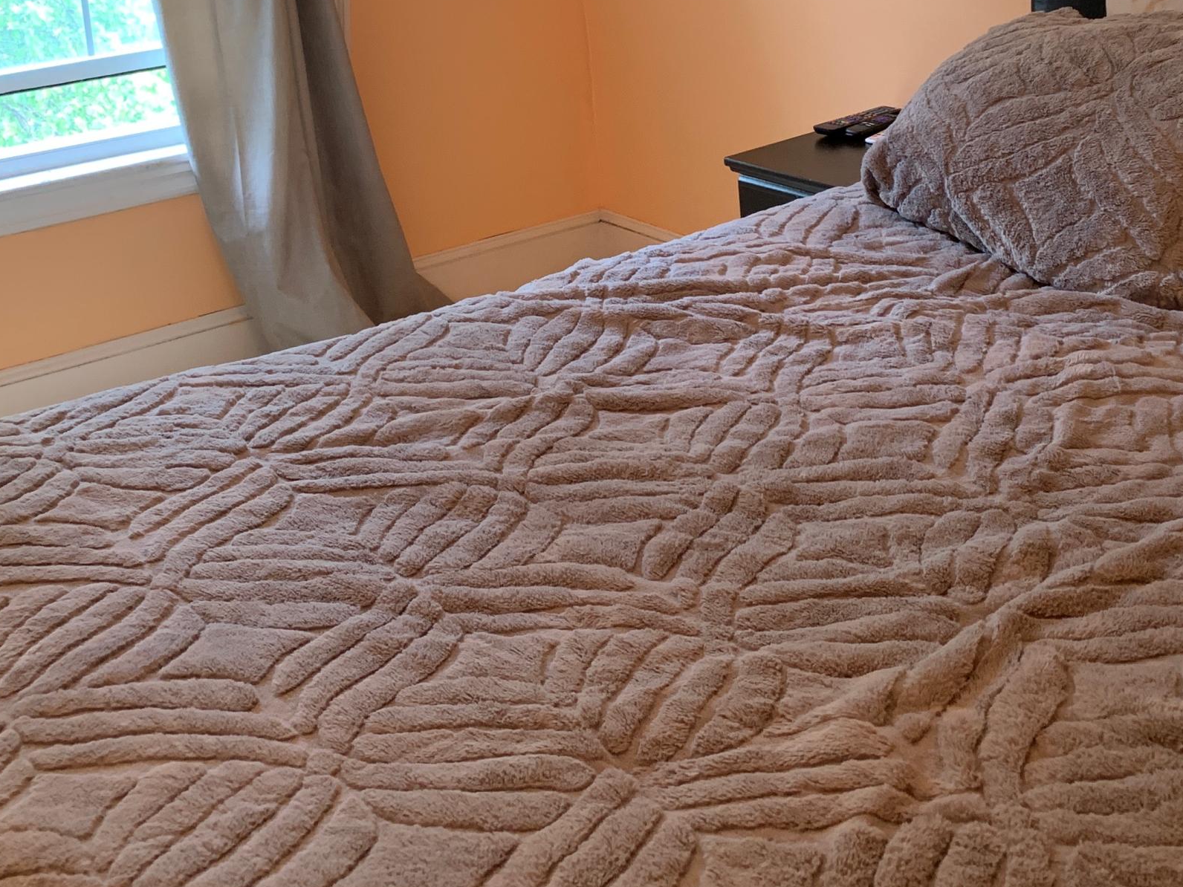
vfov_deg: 28.5
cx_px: 690
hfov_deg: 38.8
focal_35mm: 49
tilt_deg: -12.1
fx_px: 1675
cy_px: 88
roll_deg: +3.4
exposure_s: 1/60
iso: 125
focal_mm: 4.25
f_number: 1.8
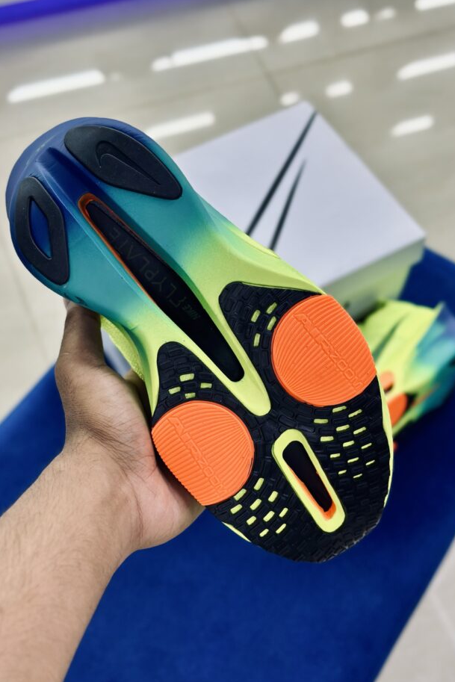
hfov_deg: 26.5
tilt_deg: -57.3
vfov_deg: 38.9
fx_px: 966
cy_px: 346
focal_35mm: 51
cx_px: 213
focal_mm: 6.86
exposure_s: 1/141
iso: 80
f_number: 1.78
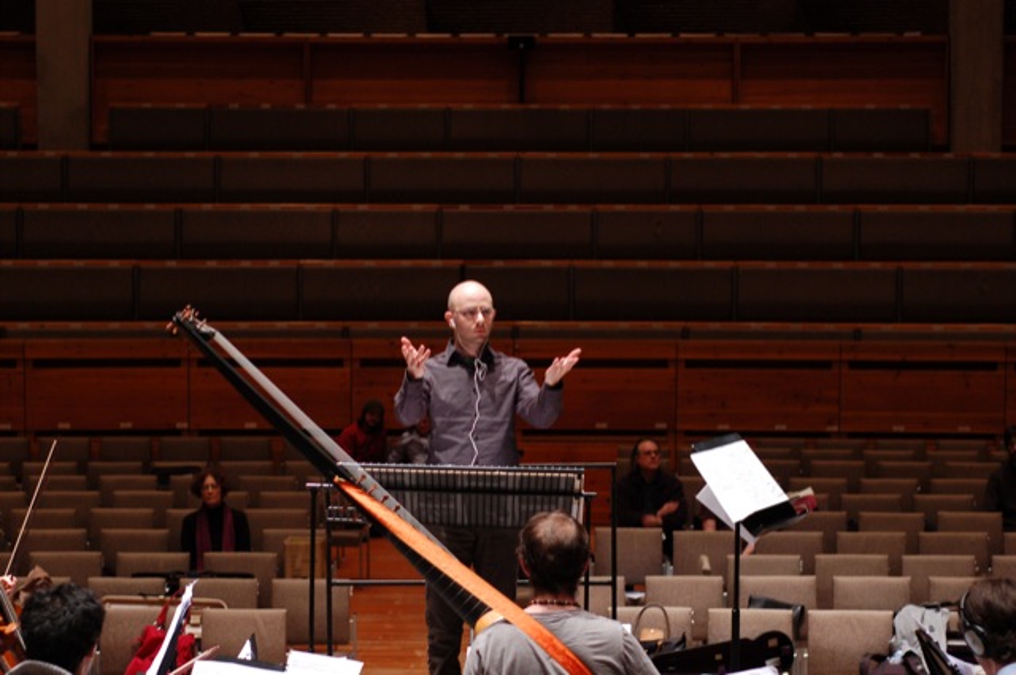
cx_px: 508
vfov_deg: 18.1
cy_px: 338
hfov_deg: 27.0
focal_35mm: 75
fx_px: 2114
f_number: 3.2
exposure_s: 1/40
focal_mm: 50
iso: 800
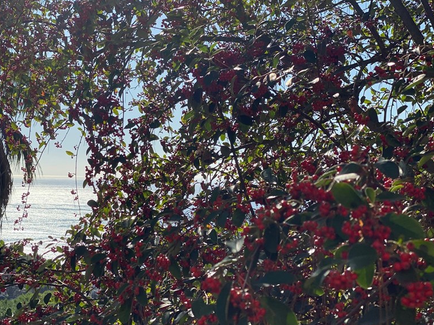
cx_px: 157
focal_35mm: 70
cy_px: 155
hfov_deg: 27.7
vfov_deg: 21.0
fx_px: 878
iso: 20
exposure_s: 1/1916
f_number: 2
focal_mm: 6
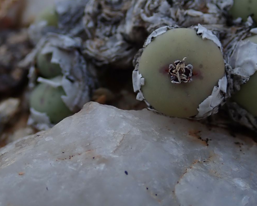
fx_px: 799
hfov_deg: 18.2
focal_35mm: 105
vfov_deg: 14.6
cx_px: 192
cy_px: 64
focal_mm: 9.61
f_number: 4.5
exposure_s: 1/400
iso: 100
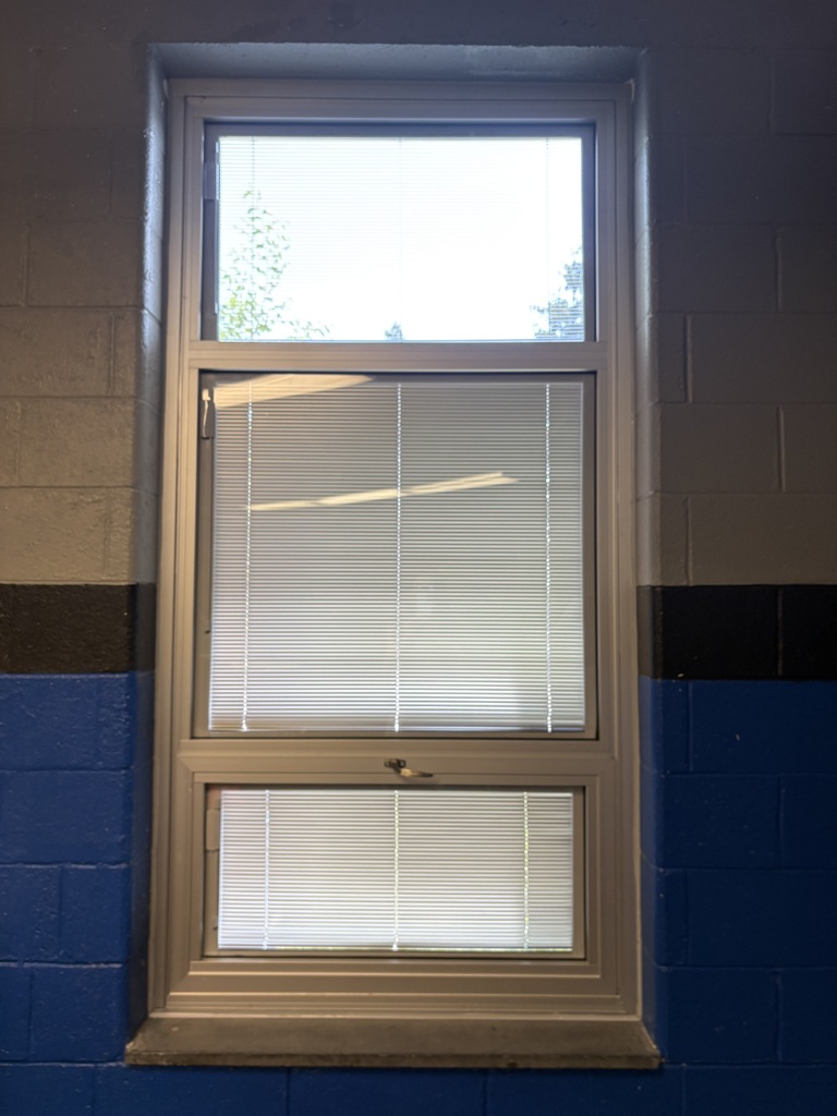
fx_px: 838
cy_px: 558
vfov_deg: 67.3
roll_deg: -0.8
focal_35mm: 26
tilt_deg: +4.8
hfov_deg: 53.1
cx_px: 418
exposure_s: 1/120
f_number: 1.6
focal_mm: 5.96
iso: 80
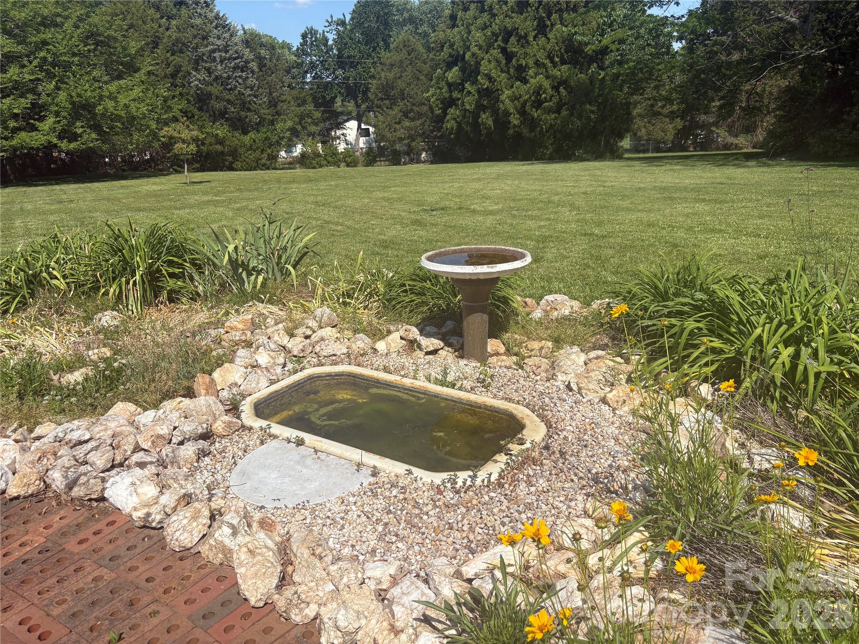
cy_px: 322
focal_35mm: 26
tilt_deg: -17.8
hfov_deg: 67.3
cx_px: 430
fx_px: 645
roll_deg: +4.1
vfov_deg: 53.1
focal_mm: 5.96
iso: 50
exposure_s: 1/4329
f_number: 1.6
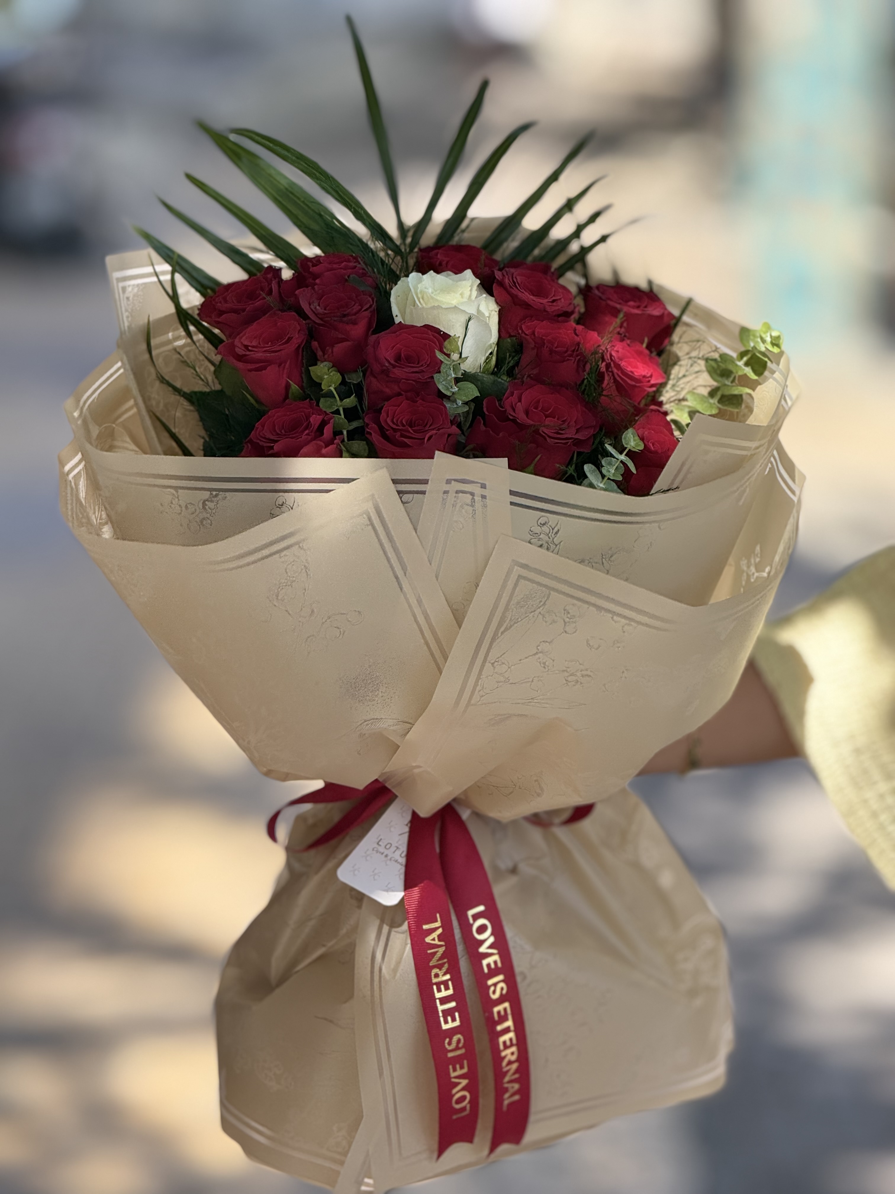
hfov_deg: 12.3
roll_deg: -1.1
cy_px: 597
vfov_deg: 16.4
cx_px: 448
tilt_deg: -10.7
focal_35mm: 120
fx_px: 4137
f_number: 2.8
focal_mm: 15.66
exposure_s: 1/428
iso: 64
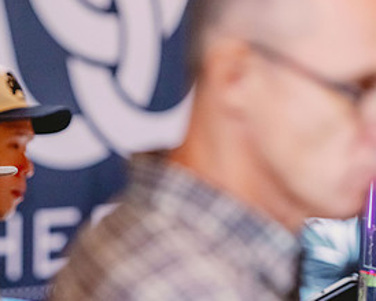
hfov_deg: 7.2
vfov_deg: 5.8
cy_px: 230
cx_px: 27
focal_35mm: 268
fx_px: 2981
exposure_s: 1/125
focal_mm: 135
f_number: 2.8
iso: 3200
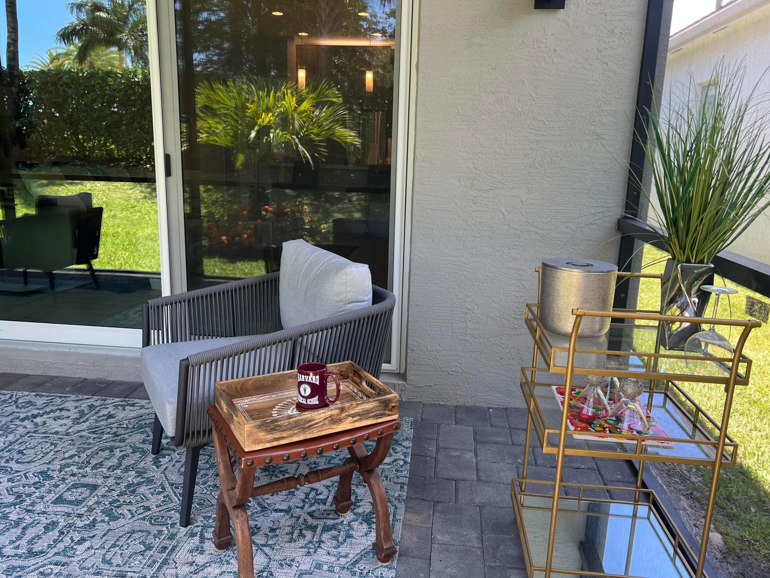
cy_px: 290
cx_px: 386
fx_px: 601
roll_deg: -1.4
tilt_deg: -13.2
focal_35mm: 27
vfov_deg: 51.4
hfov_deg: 65.3
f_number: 1.5
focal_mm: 5.7
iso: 40
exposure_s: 1/121
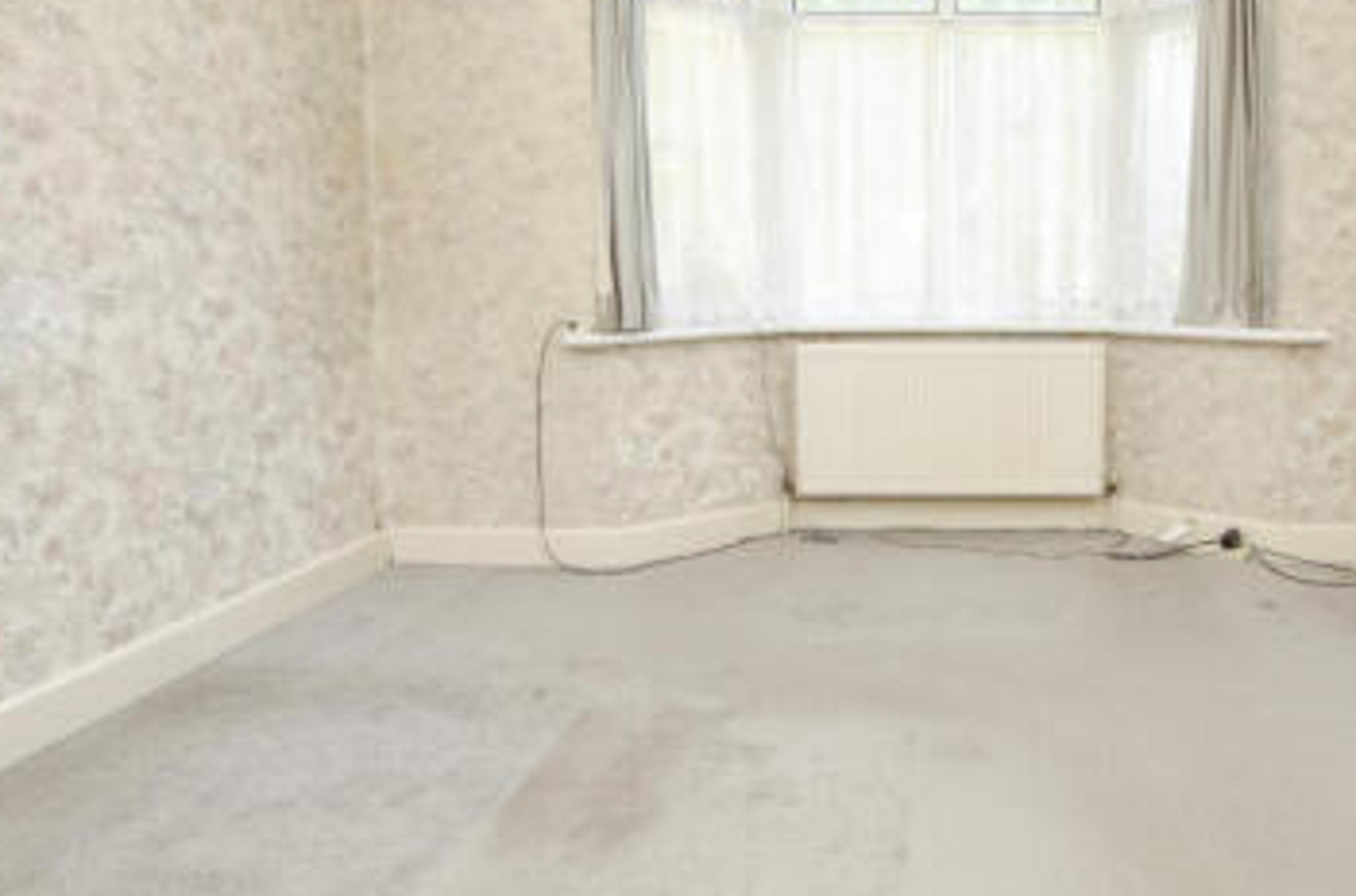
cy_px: 348
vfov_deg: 45.8
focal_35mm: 28
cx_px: 931
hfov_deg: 63.5
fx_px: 1052
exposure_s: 1/60
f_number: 9
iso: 2000
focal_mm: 10
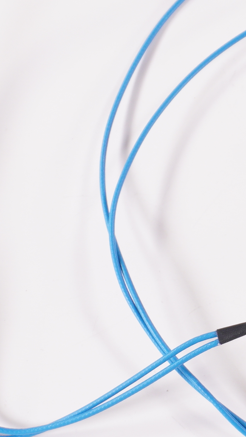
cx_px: 343
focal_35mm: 156
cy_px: 133
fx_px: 1809
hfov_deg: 7.7
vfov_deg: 13.8
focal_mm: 34
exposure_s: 1/160
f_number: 6.3
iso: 400
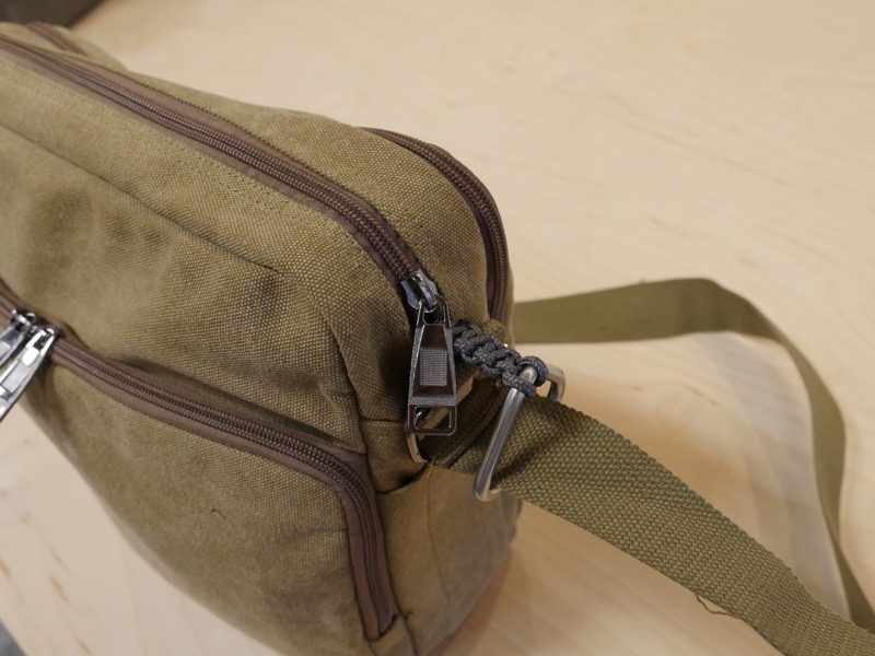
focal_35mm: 32
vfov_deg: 44.2
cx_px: 438
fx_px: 809
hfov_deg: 56.8
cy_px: 328
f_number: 5
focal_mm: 16
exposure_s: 1/60
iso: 800
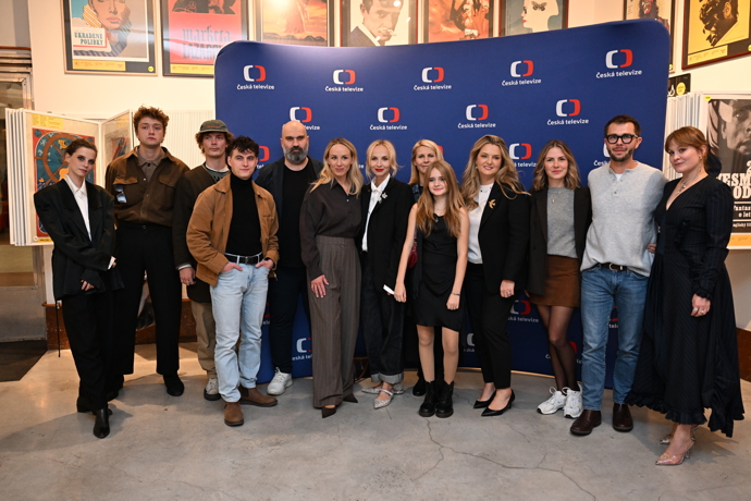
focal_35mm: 30
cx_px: 376
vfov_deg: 43.0
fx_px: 636
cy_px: 250
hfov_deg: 61.1
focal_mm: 30.5
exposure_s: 1/200
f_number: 4
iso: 3200
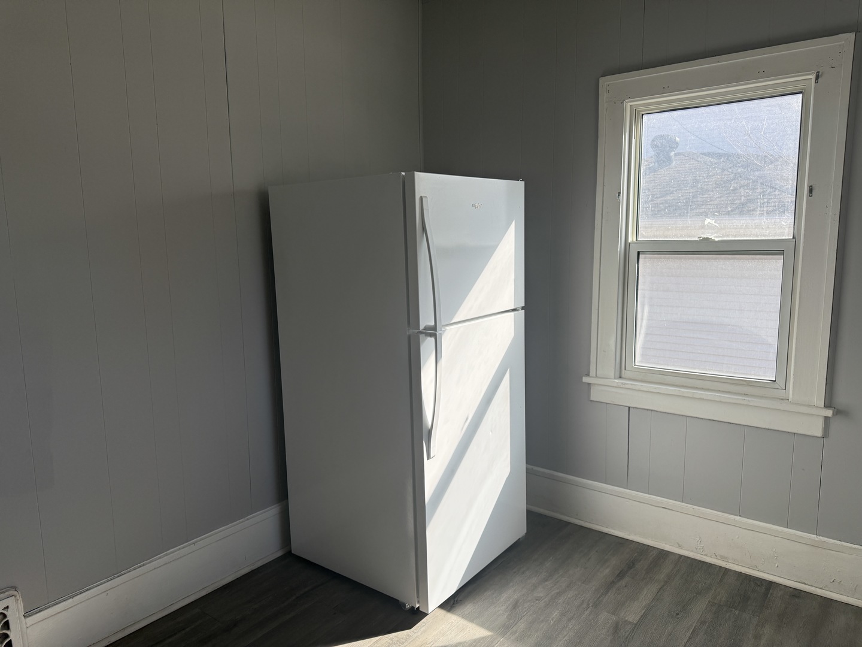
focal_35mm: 24
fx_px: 598
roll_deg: +0.6
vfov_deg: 56.8
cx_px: 431
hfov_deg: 71.6
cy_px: 324
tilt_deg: -7.6
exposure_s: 1/1106
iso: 100
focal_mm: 6.76
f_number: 1.78
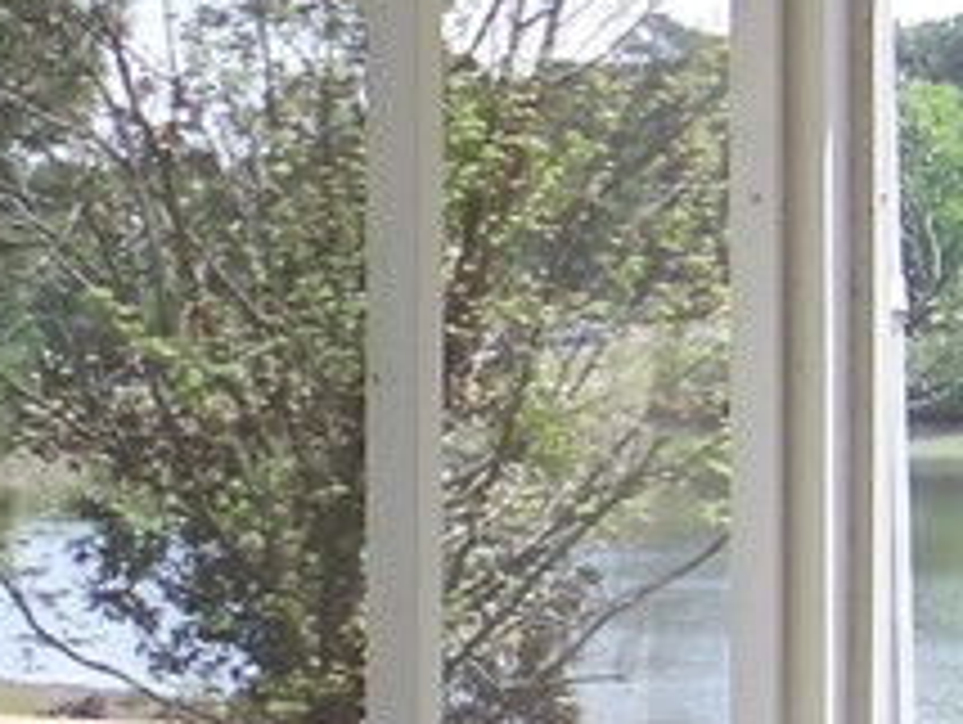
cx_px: 0
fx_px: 4790
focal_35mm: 172
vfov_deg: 8.6
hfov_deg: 11.4
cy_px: 517
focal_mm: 5.85
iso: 64
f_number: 2.8
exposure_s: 1/250
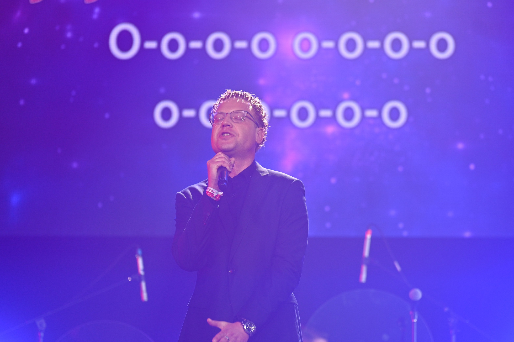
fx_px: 2796
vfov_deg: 7.0
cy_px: 192
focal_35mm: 196
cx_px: 308
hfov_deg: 10.5
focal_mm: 150
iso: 220
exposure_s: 1/200
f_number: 2.8
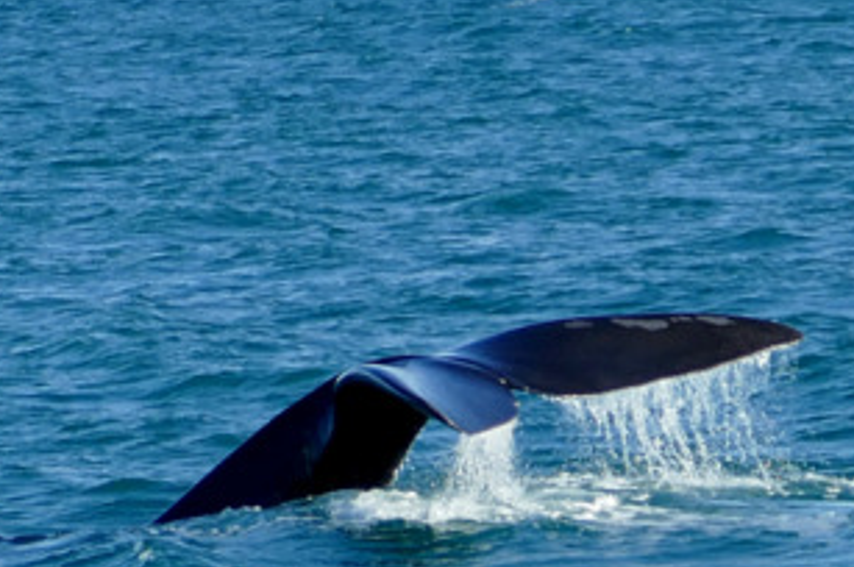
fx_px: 4360
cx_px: 370
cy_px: 431
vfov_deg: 7.4
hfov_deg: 11.2
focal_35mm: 184
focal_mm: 34.43
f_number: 3.8
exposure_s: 1/800
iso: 125
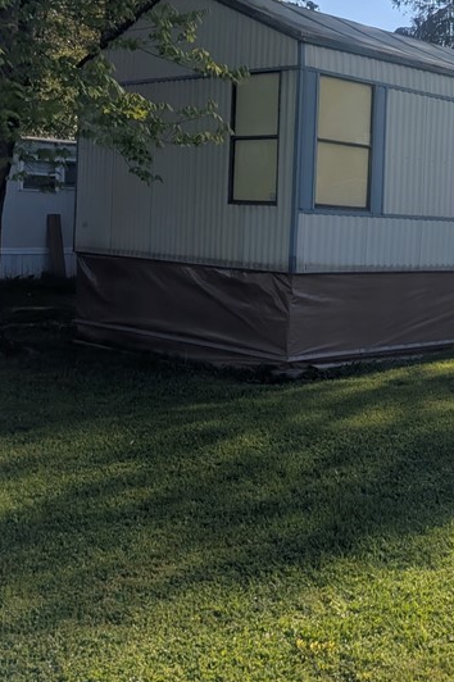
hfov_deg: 25.6
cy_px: 237
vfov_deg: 40.7
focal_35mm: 48
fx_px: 909
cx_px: 524
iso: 22
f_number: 1.68
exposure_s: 1/20000
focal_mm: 6.9
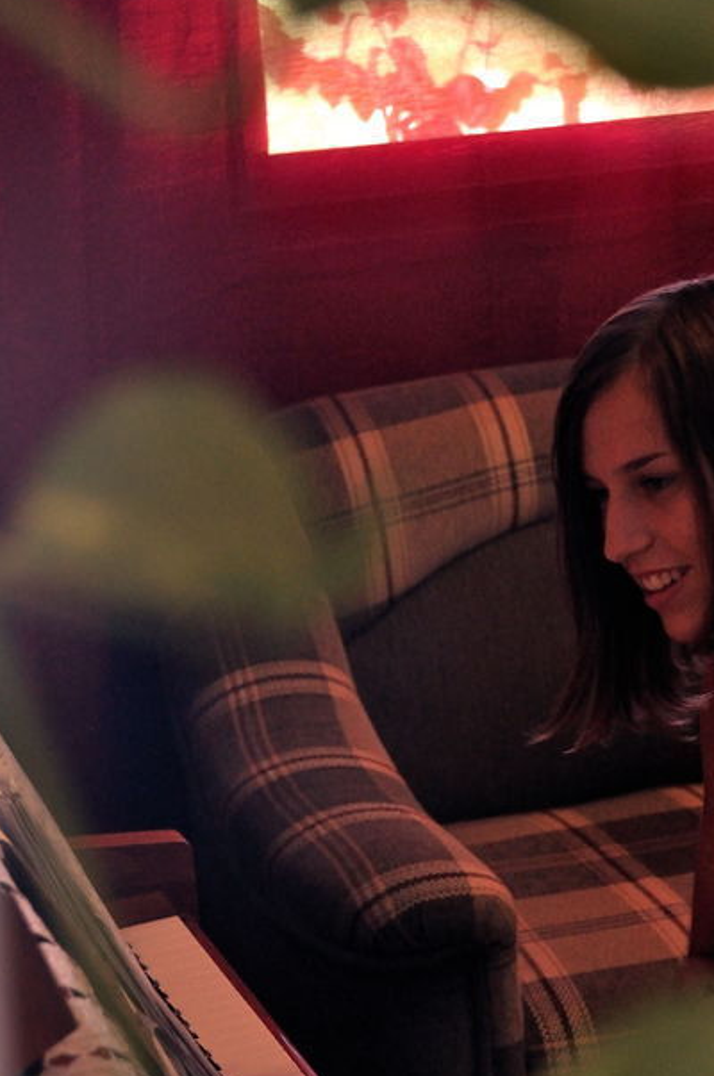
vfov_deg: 18.3
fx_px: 3343
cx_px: 519
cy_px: 648
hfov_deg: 12.2
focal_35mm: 112
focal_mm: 50
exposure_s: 1/60
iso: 800
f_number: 4.8
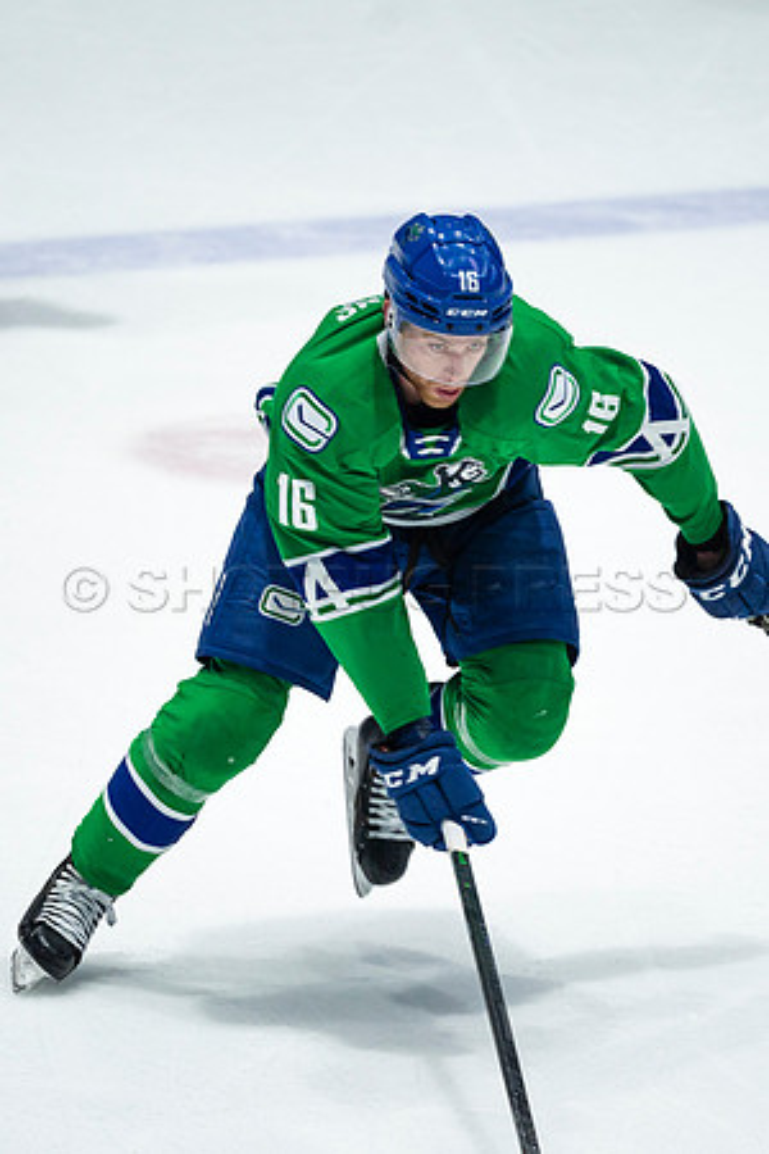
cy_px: 577
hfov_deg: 1.5
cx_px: 378
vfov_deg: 2.3
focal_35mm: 900
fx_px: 28835
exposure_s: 1/1000
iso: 1600
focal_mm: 600
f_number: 4
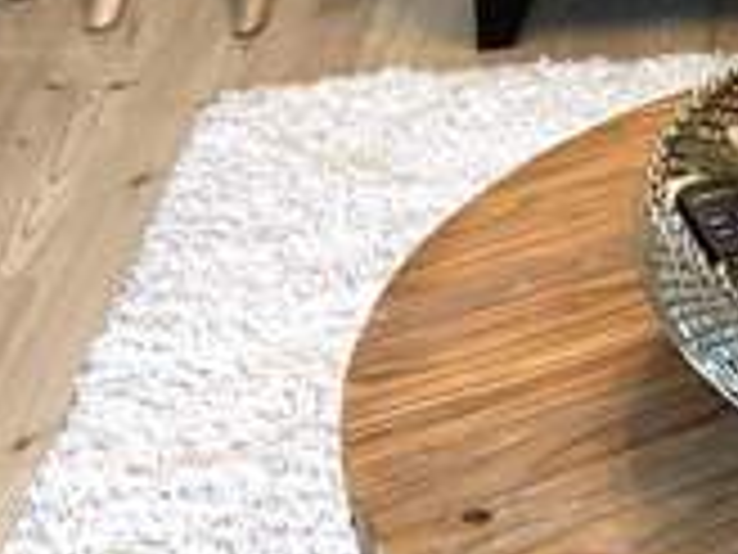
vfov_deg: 10.5
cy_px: -649
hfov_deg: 14.6
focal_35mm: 127
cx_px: 1040
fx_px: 2708
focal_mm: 4.25
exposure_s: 1/60
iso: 100
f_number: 1.8
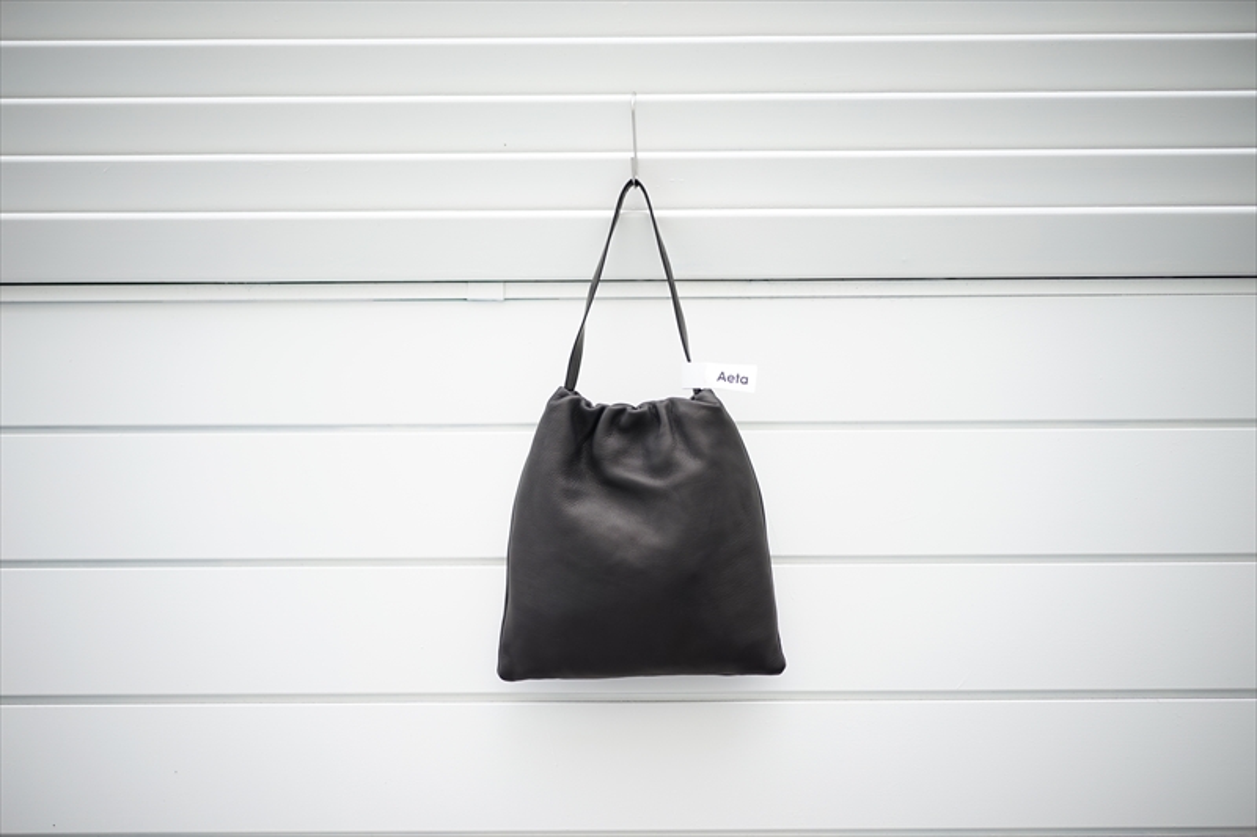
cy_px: 418
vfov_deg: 24.6
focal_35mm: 55
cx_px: 628
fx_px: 1920
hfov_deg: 36.3
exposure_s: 1/400
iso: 100
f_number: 1.8
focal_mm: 55
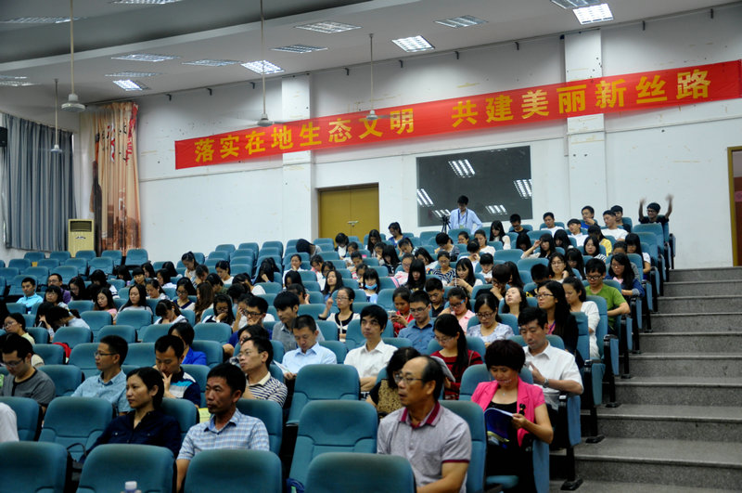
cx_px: 371
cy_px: 246
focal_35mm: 42
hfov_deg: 46.5
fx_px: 864
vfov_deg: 31.8
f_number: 4.5
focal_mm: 28
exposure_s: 1/20
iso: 400
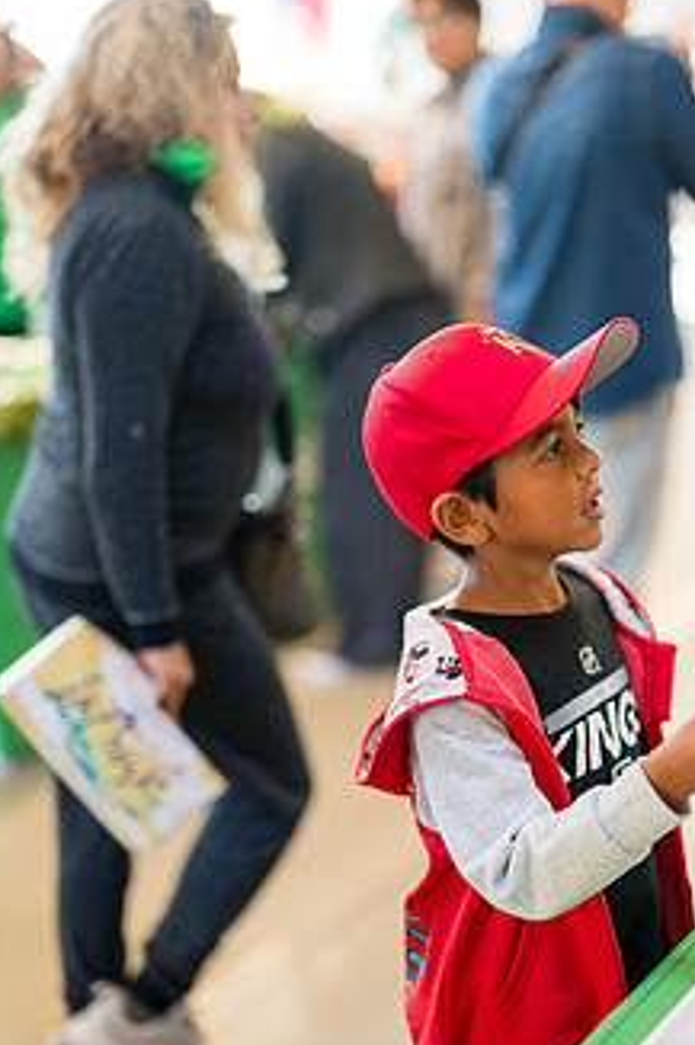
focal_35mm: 69
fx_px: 2000
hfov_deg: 19.6
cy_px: 625
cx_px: 464
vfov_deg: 29.2
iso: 640
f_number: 1.2
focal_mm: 50
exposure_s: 1/320
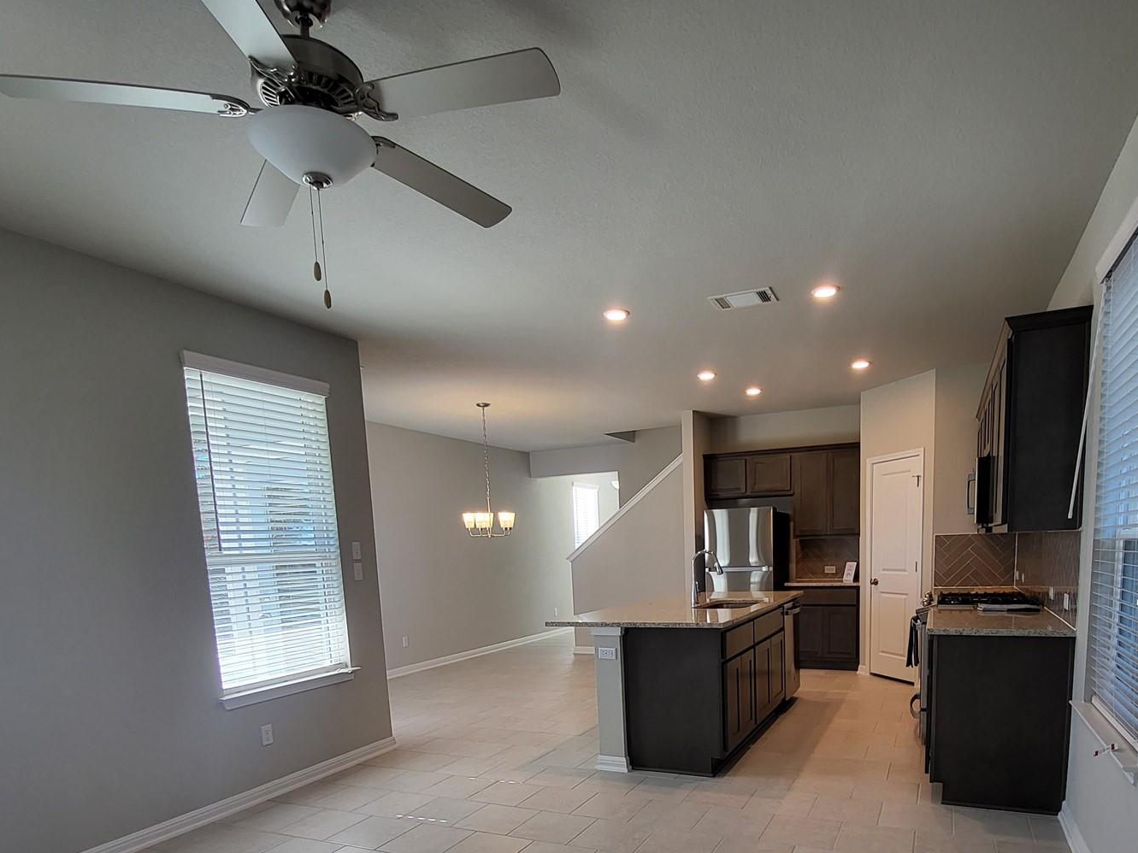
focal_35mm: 20
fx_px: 657
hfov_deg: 81.2
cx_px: 656
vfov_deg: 61.9
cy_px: 648
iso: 64
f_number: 2.2
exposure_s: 1/60
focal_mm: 1.74
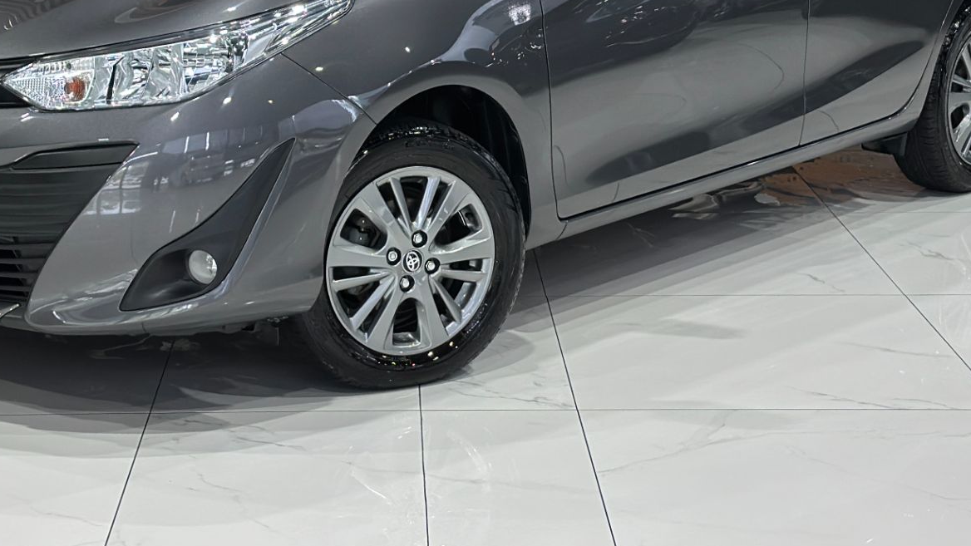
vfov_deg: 13.9
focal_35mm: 86
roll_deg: +0.0
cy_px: 47
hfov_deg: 24.7
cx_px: 428
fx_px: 2214
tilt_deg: -9.1
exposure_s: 1/120
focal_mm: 6.86
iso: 200
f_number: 1.78
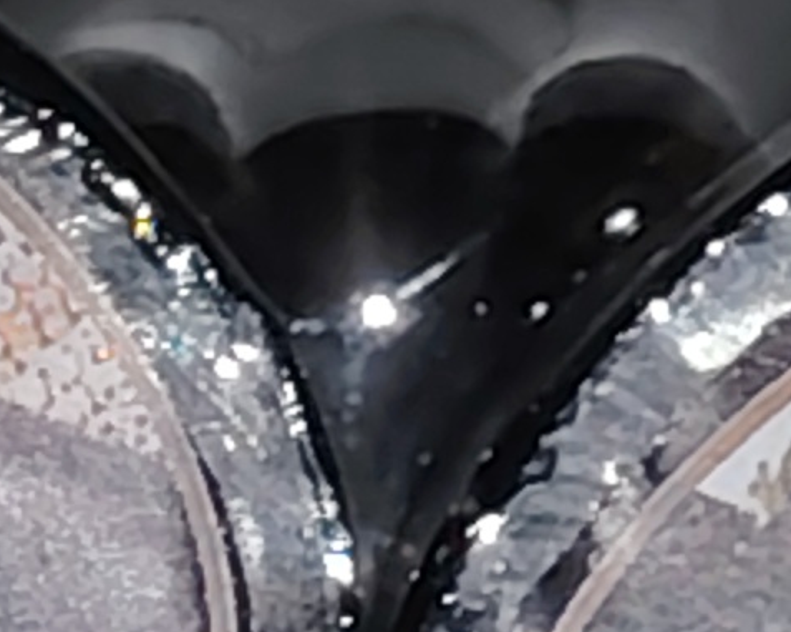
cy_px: 886
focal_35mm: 393
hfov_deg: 4.9
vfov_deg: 3.9
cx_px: 459
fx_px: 9195
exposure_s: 1/25
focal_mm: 5.25
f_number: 1.75
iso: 669
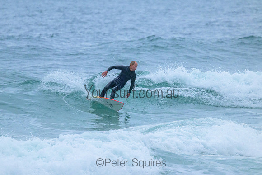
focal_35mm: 891
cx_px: 118
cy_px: 80
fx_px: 6484
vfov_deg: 1.5
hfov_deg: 2.3
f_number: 11
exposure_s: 1/1600
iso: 4500
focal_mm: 800
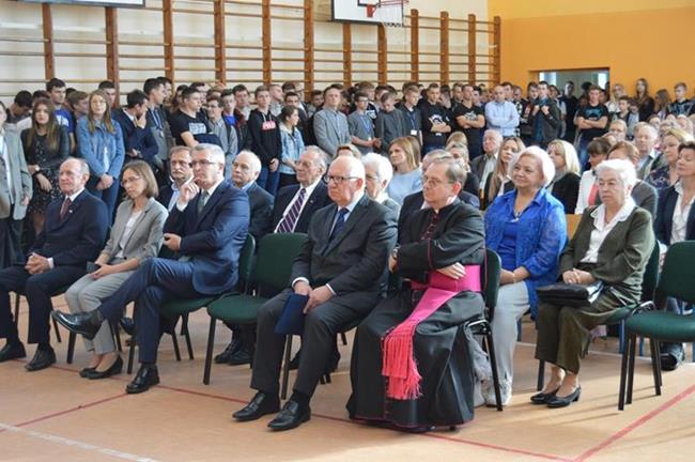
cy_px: 231
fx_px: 1099
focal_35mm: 57
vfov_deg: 23.7
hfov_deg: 35.1
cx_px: 348
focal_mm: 38
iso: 900
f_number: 4.8
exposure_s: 1/60
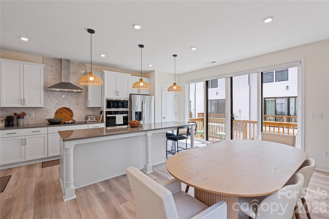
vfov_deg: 73.7
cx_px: 164
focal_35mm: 16
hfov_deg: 96.7
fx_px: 146
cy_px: 110
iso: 2000
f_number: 14
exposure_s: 1/30
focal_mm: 16
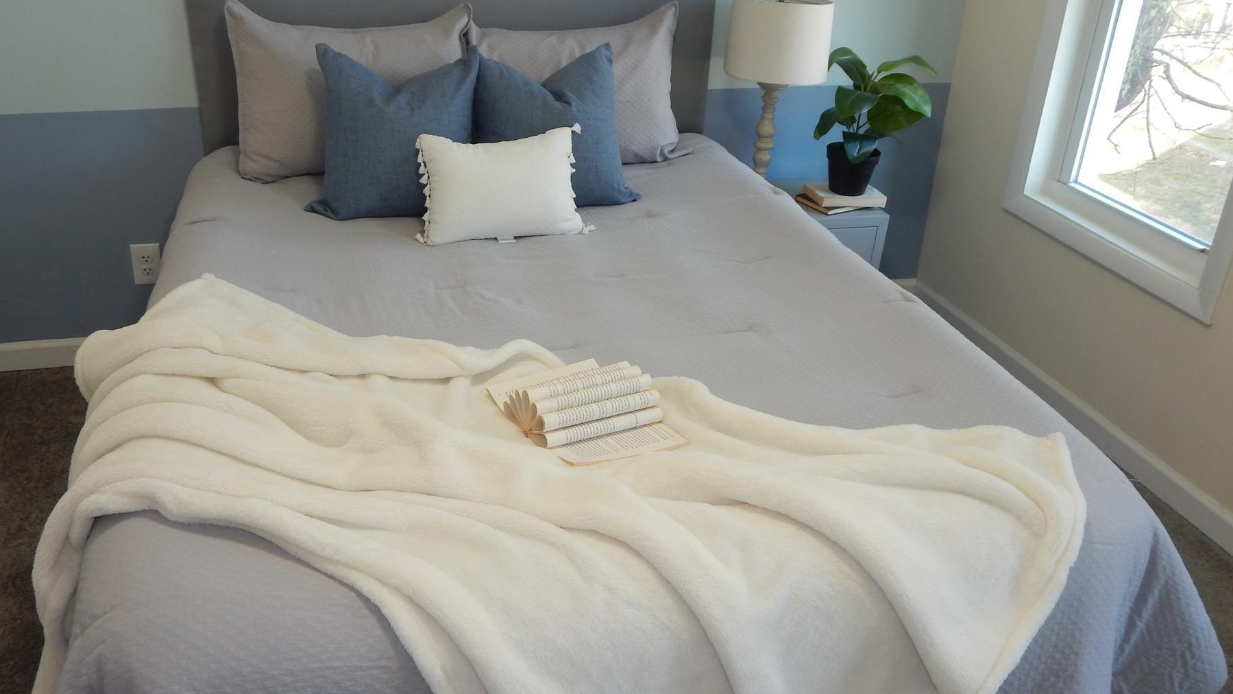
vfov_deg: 37.7
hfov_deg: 62.6
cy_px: 311
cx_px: 579
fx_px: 1014
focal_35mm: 31
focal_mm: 4.5
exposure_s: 1/50
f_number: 3.1
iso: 125
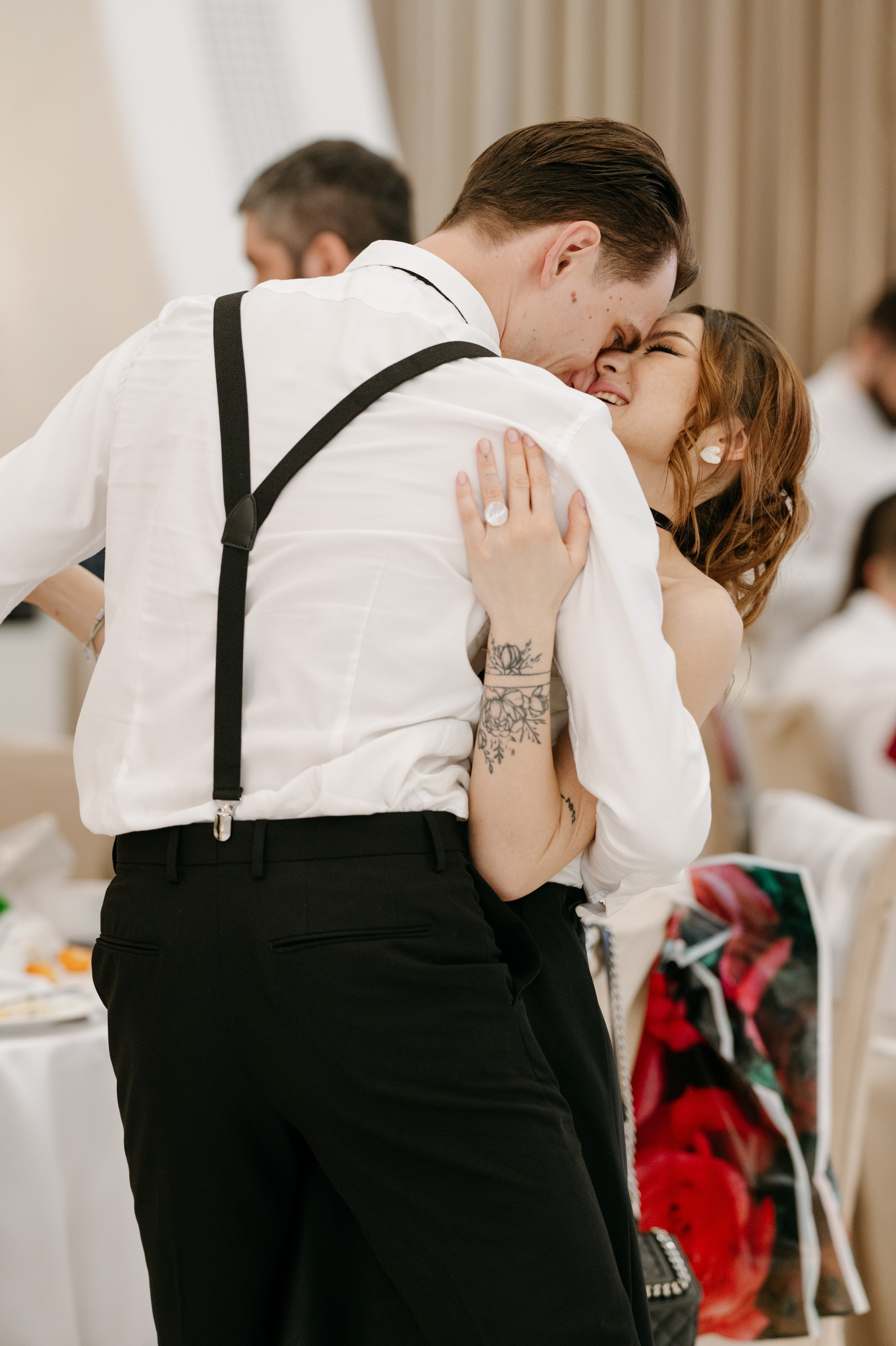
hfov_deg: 10.2
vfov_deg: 15.2
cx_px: 448
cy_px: 673
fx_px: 5043
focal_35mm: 135
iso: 2000
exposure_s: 1/320
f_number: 2.8
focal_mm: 135
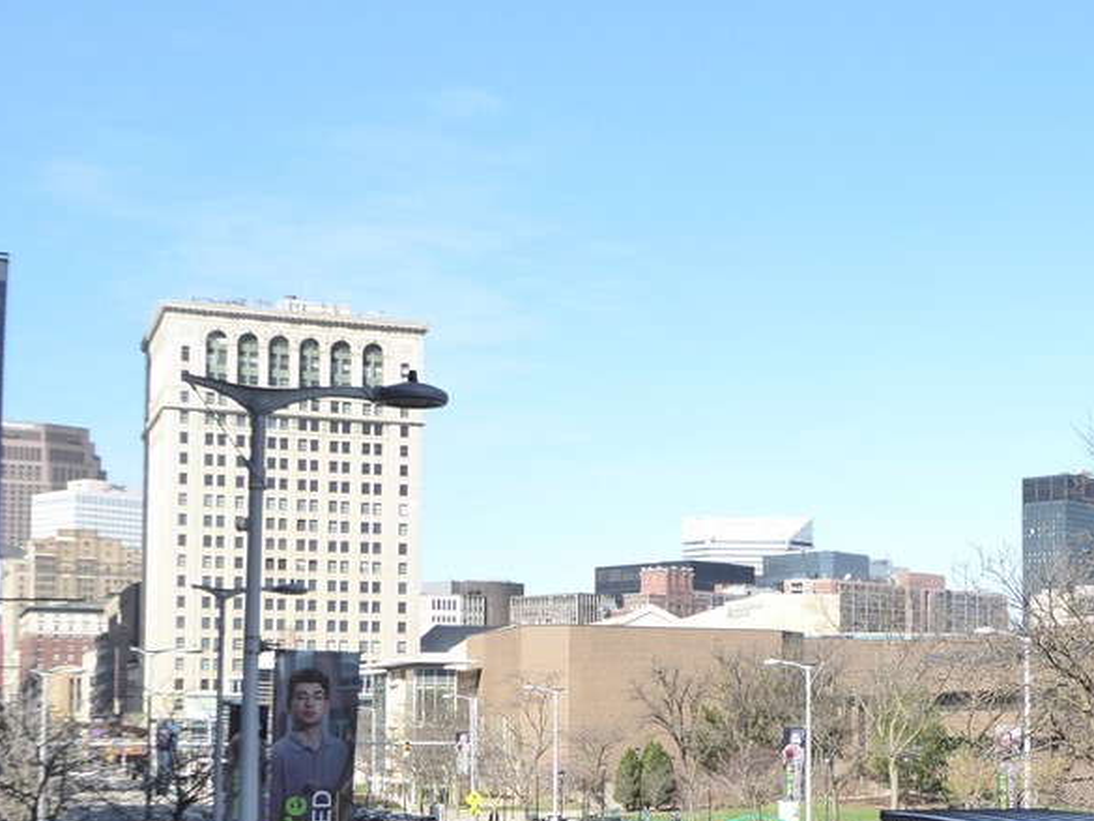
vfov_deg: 23.0
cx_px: 890
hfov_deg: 29.9
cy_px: 655
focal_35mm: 63
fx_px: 1991
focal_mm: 6.3
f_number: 3.7
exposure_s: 1/400
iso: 160
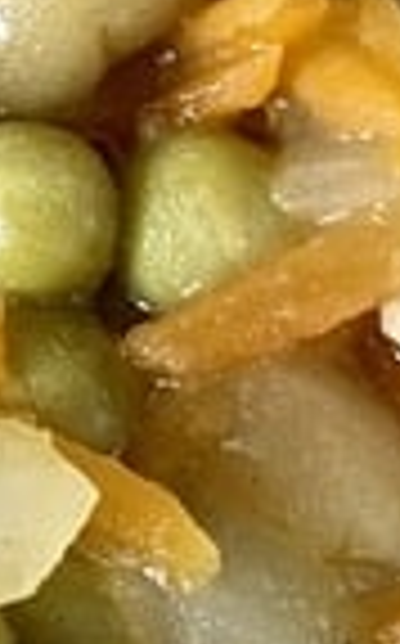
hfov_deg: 6.3
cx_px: -611
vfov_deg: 10.5
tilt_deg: -53.1
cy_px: -27
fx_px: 3464
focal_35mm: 198
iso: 50
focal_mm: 4.25
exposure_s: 1/100
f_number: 1.8
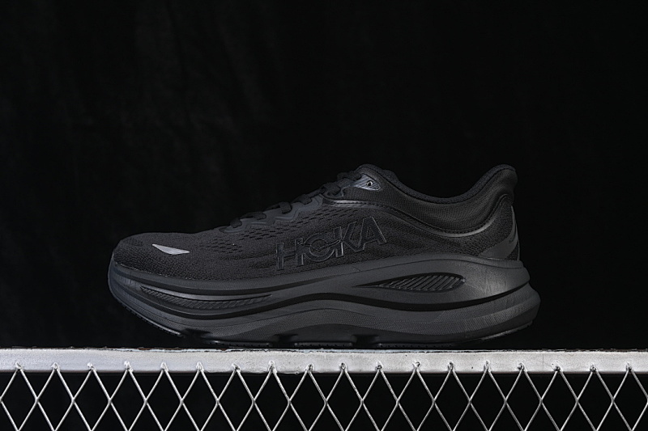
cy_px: 216
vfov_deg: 18.2
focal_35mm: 75
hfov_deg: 27.0
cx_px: 324
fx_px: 1350
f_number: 6.3
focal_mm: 50
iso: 160
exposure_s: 1/60
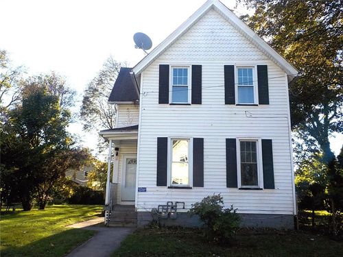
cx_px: 172
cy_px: 128
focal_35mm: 30
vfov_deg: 46.8
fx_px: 297
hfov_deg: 60.0
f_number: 3.3
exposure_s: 1/640
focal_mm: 4.1
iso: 125
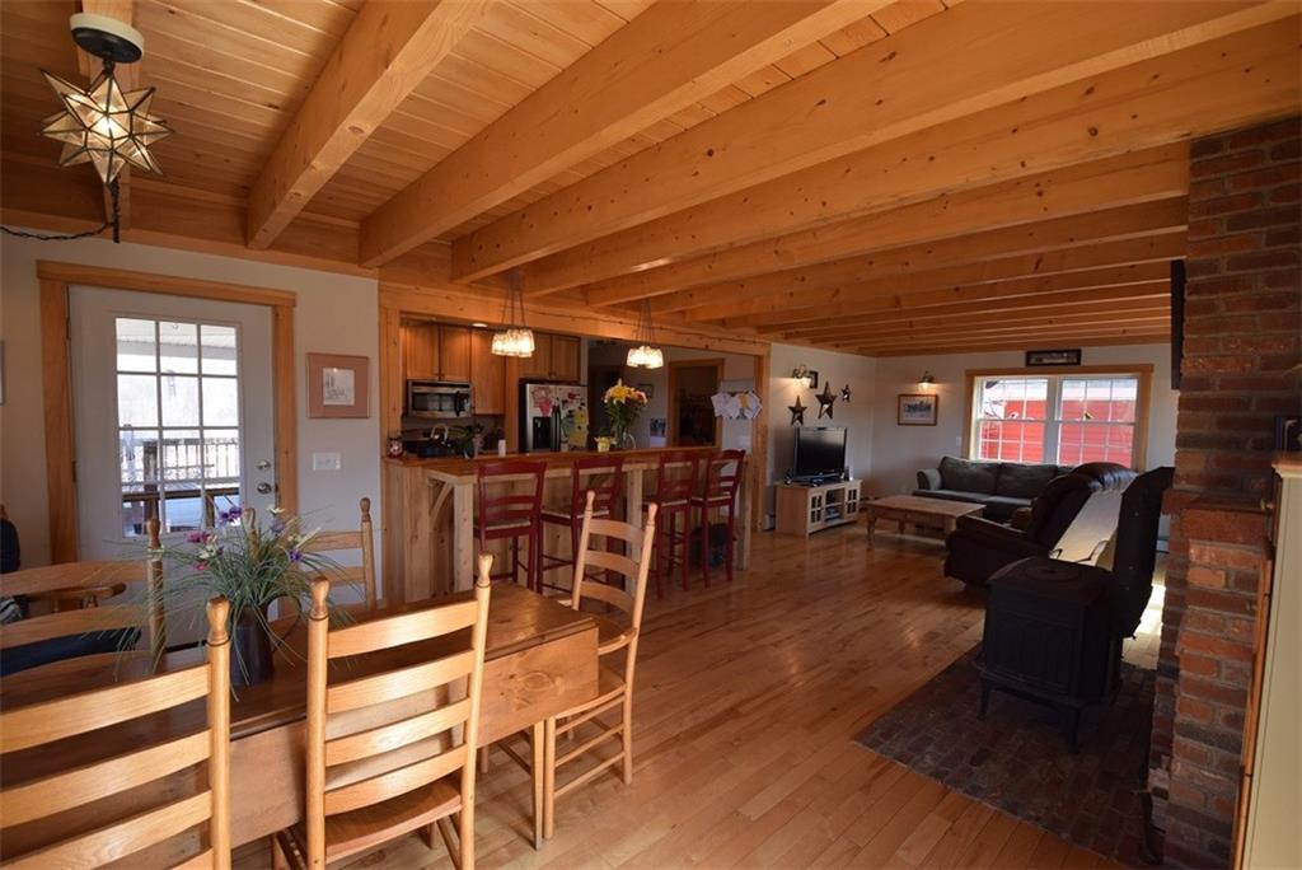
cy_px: 435
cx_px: 651
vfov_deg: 77.4
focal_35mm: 15
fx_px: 543
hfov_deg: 100.4
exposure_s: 1/80
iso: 400
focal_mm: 10
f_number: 4.5
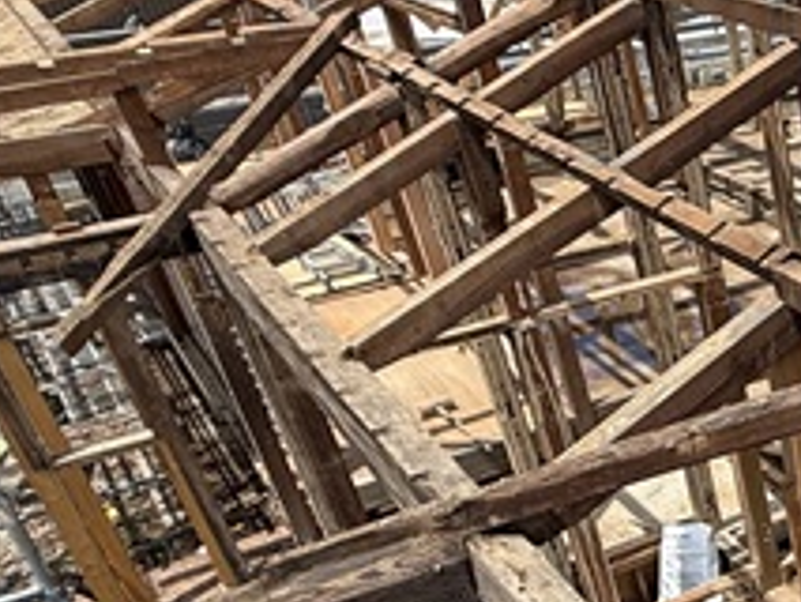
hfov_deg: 27.0
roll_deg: -0.4
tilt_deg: -32.6
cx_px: 1162
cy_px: 515
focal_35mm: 53
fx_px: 1227
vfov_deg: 26.8
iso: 50
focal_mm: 2.22
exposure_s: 1/1145
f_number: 2.2
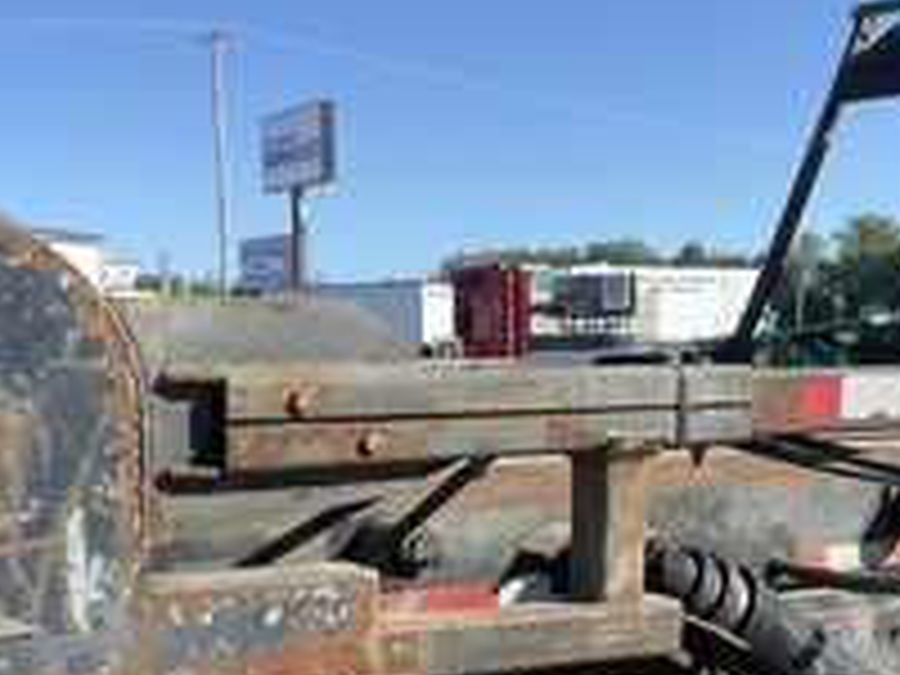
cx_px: 392
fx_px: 1508
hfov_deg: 33.2
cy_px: 585
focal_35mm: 58
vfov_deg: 24.6
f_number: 1.8
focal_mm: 3
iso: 25
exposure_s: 1/978
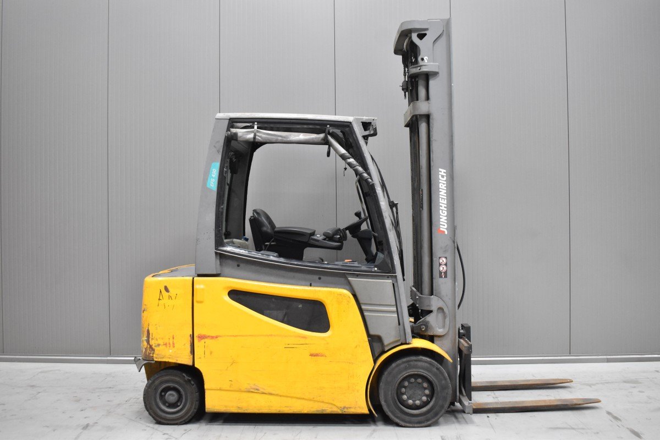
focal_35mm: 33
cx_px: 330
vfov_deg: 40.0
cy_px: 220
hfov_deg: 57.2
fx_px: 605
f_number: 4.5
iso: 1600
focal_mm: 22
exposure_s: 1/40
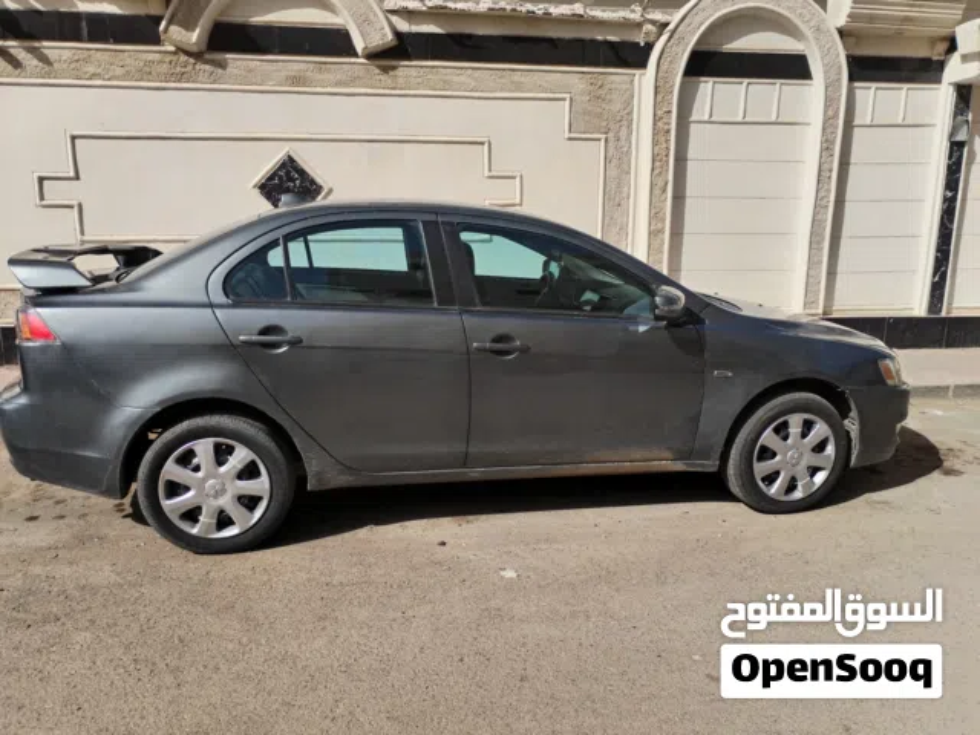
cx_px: 490
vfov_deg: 48.2
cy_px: 368
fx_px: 821
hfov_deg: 61.7
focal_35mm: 29
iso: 100
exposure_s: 1/1882
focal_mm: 4.75
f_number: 1.8
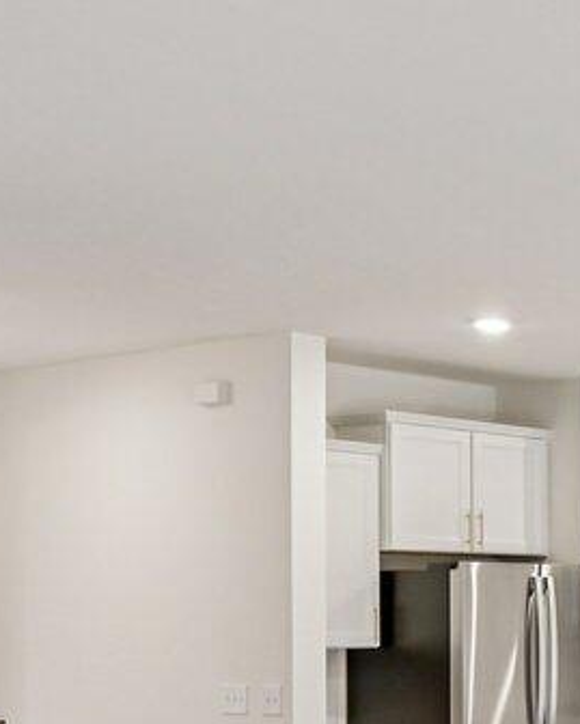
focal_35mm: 80
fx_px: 1716
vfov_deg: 23.3
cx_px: 970
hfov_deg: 16.7
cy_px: 626
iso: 400
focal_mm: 14
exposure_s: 1/25
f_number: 8
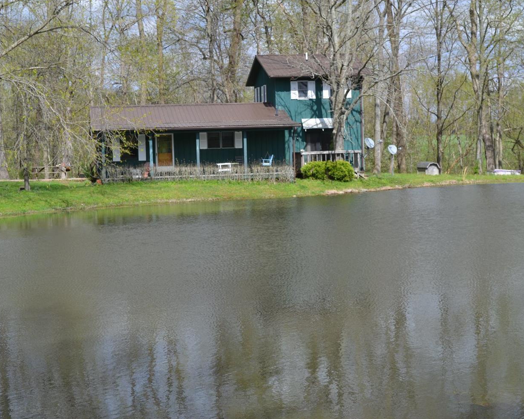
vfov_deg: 21.3
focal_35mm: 72
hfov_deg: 26.4
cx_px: 268
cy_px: 207
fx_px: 1116
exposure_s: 1/200
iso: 100
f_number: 7.1
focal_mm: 42
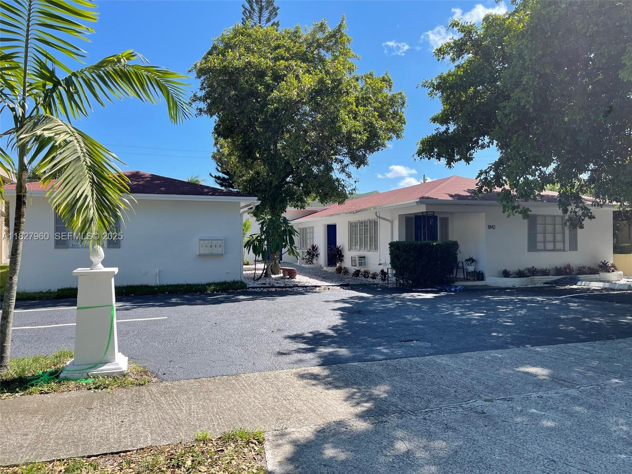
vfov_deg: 53.1
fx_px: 475
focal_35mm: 26
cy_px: 237
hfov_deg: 67.3
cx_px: 316
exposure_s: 1/1912
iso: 32
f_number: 1.6
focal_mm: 5.1
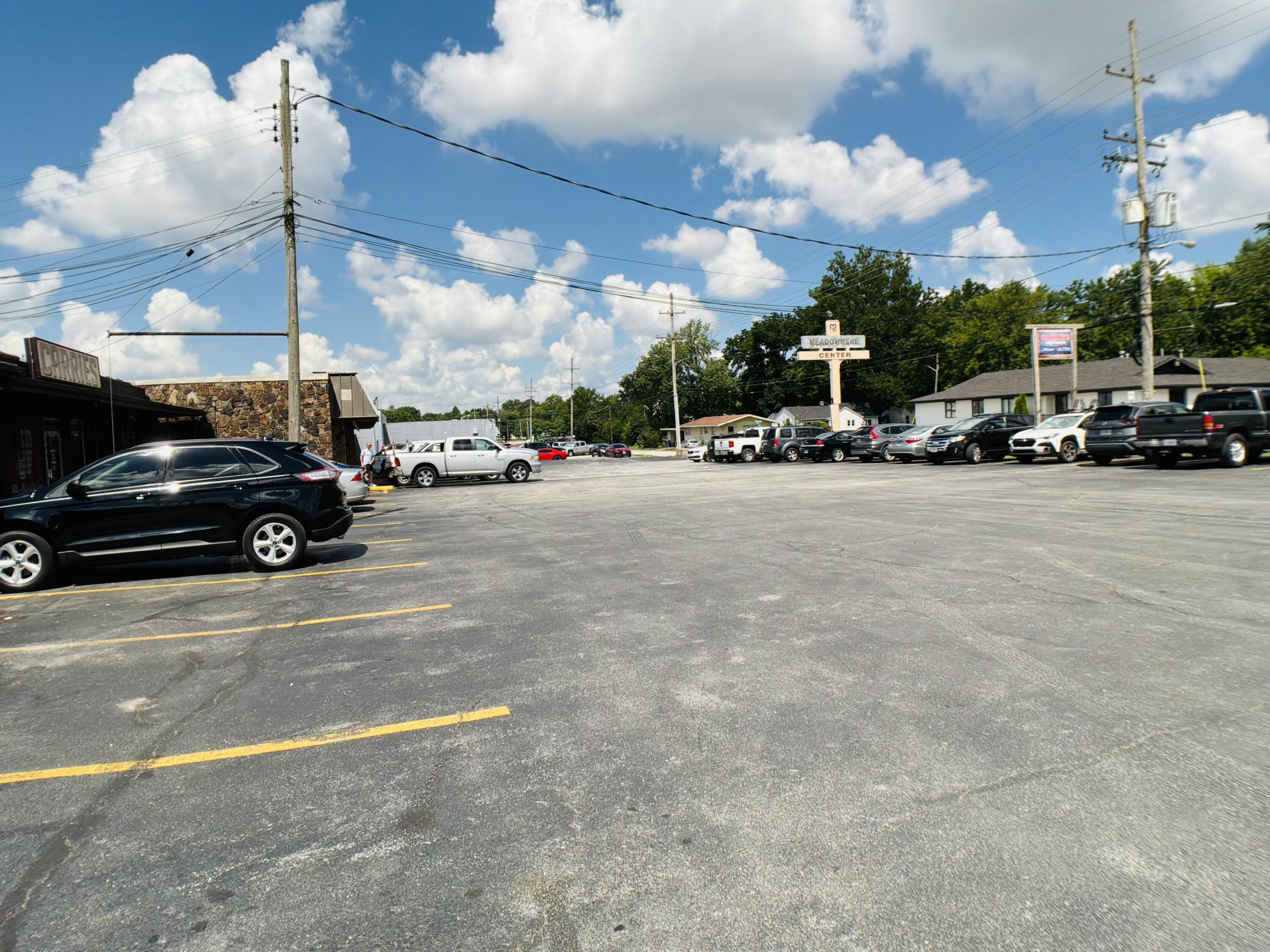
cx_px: 635
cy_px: 476
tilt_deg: -3.6
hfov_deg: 63.4
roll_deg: +2.8
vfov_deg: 49.7
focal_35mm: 28
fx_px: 1027
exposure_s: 1/2427
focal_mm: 3
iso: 25
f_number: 1.8
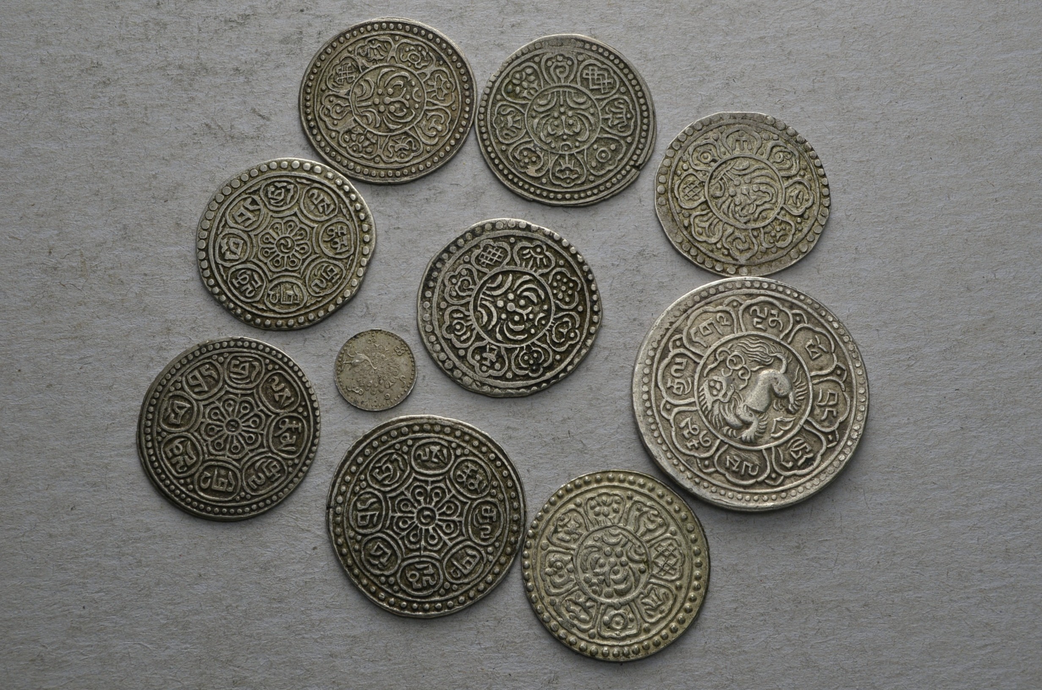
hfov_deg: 43.7
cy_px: 345
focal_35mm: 45
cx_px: 521
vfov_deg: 29.7
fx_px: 1300
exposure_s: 1/200
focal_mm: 30
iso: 400
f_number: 14
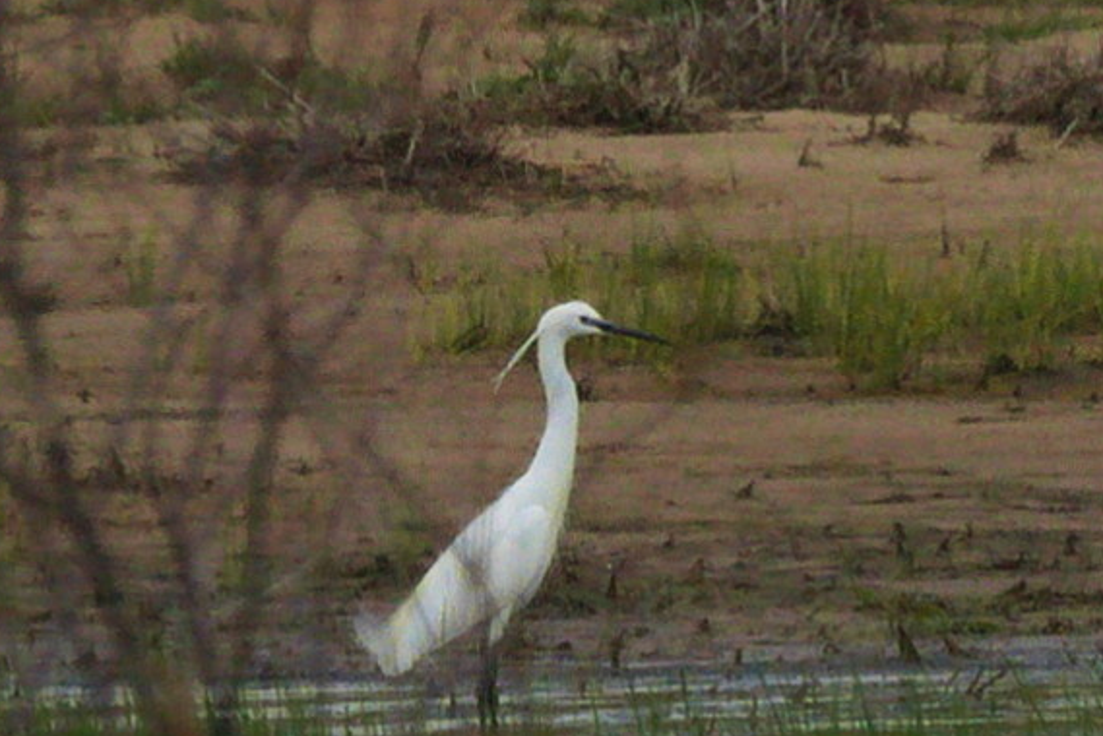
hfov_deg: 1.9
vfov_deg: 1.2
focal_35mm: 1105
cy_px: 294
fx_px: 33872
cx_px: 835
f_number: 7.1
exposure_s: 1/640
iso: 1000
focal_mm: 600
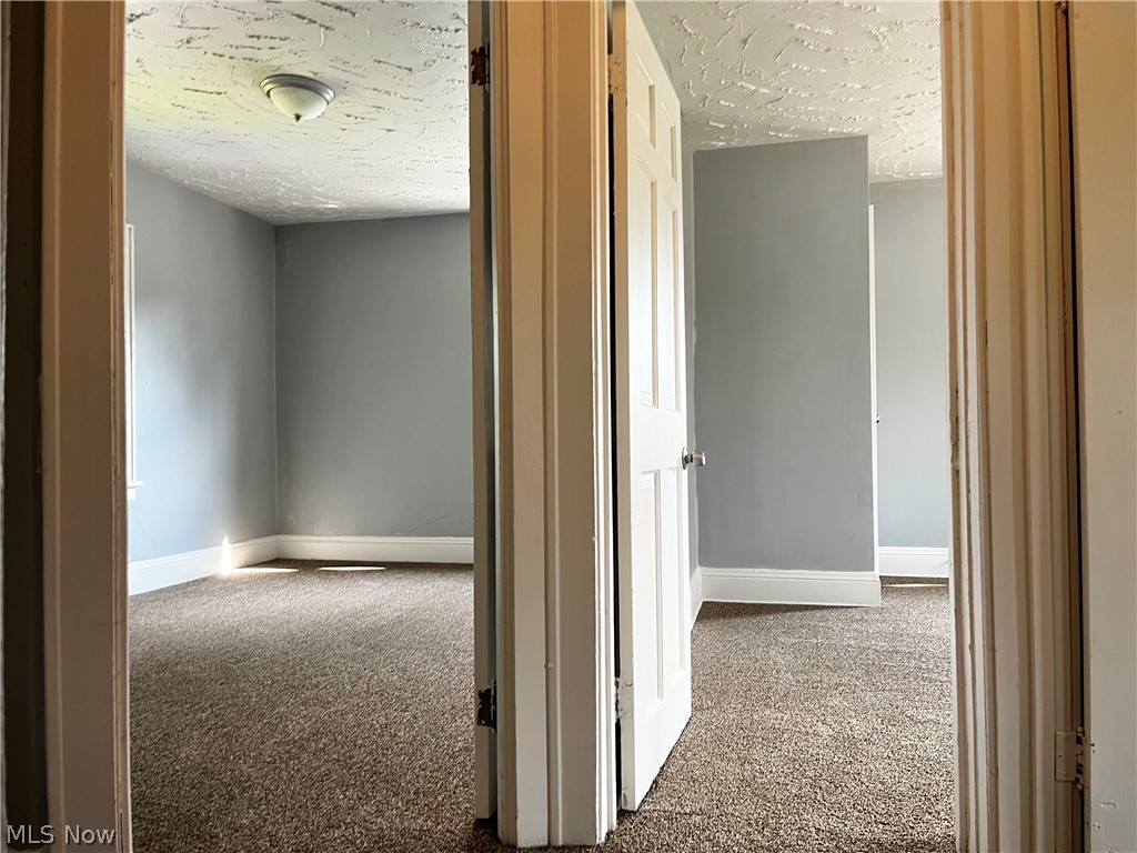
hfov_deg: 67.3
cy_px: 426
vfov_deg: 53.1
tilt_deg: +2.5
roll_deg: +0.7
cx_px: 568
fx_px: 854
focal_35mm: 26
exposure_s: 1/60
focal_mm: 5.1
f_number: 1.6
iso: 80
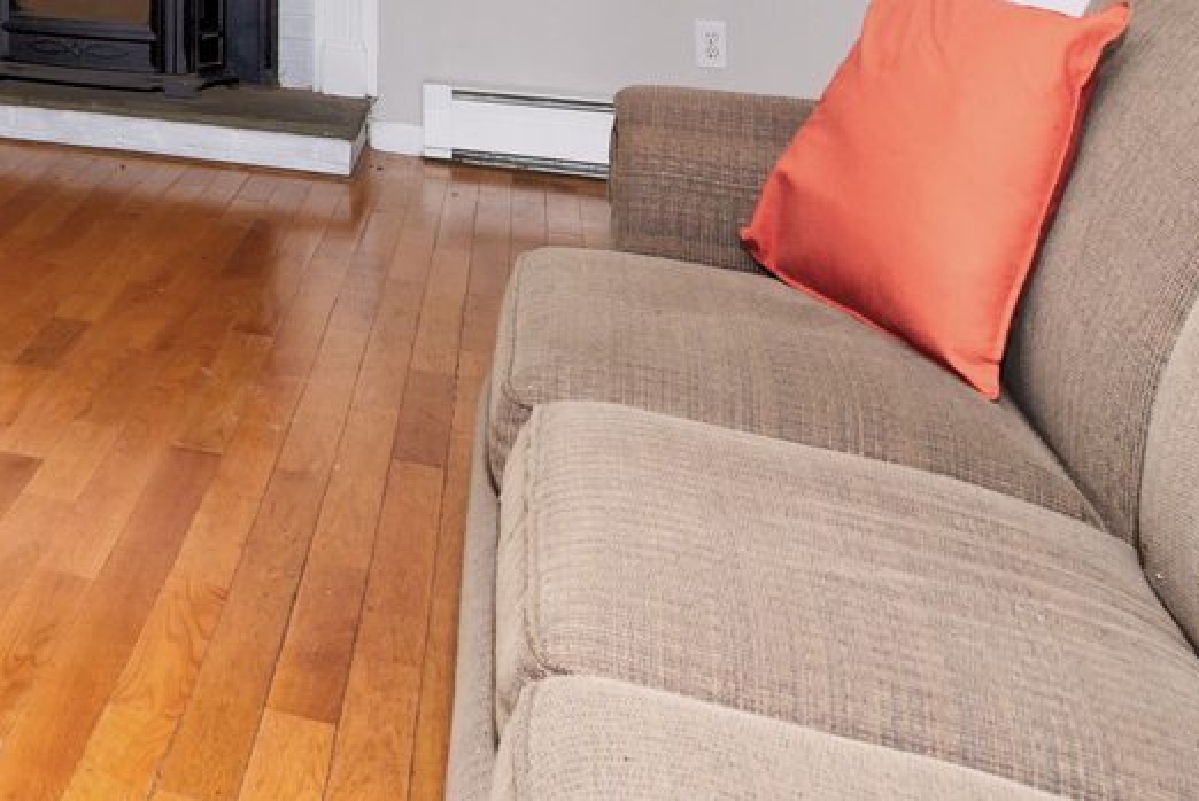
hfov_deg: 30.8
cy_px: -96
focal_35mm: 49
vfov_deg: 25.4
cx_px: -386
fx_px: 1633
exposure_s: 1/125
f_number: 8
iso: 400
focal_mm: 16
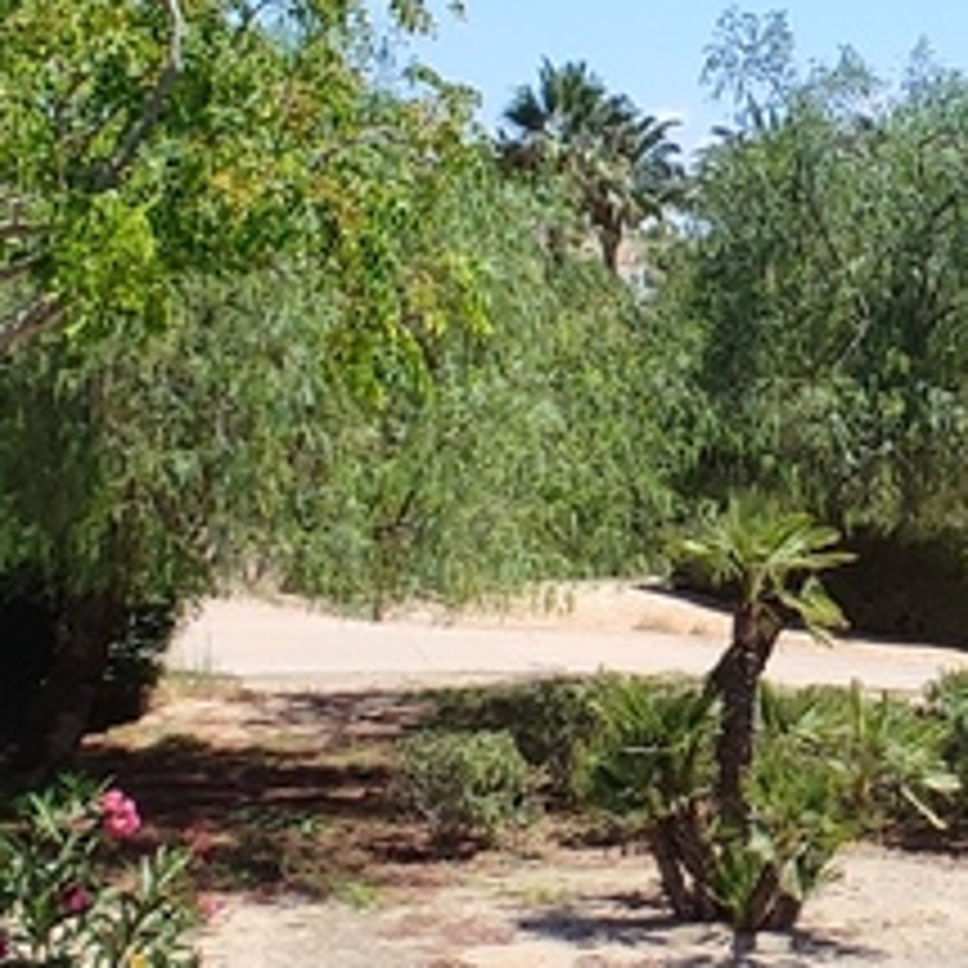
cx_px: 941
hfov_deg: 20.1
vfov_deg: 20.6
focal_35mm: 84
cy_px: 405
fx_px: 2658
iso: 50
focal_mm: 1.65
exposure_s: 1/1042
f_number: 2.2
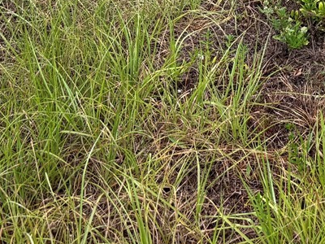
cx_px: 428
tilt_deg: -24.8
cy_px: -234
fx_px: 976
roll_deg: -1.2
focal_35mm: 104
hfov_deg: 17.6
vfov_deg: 12.6
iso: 50
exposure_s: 1/296
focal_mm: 5.96
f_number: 1.6
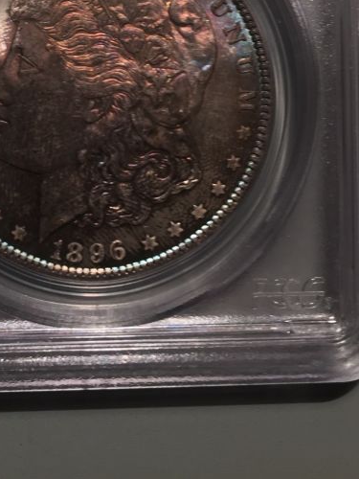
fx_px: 802
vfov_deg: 30.9
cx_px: 90
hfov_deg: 24.9
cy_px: 2
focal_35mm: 58
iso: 32
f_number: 2.2
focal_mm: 4.15
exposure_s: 1/60
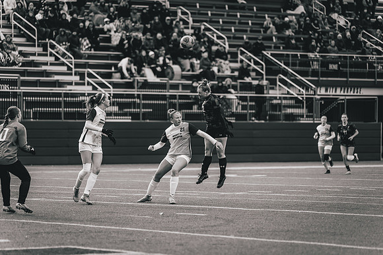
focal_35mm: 167
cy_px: 142
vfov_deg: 8.2
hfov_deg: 12.3
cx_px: 199
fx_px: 1780
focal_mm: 150
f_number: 2.8
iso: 400
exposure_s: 1/1000
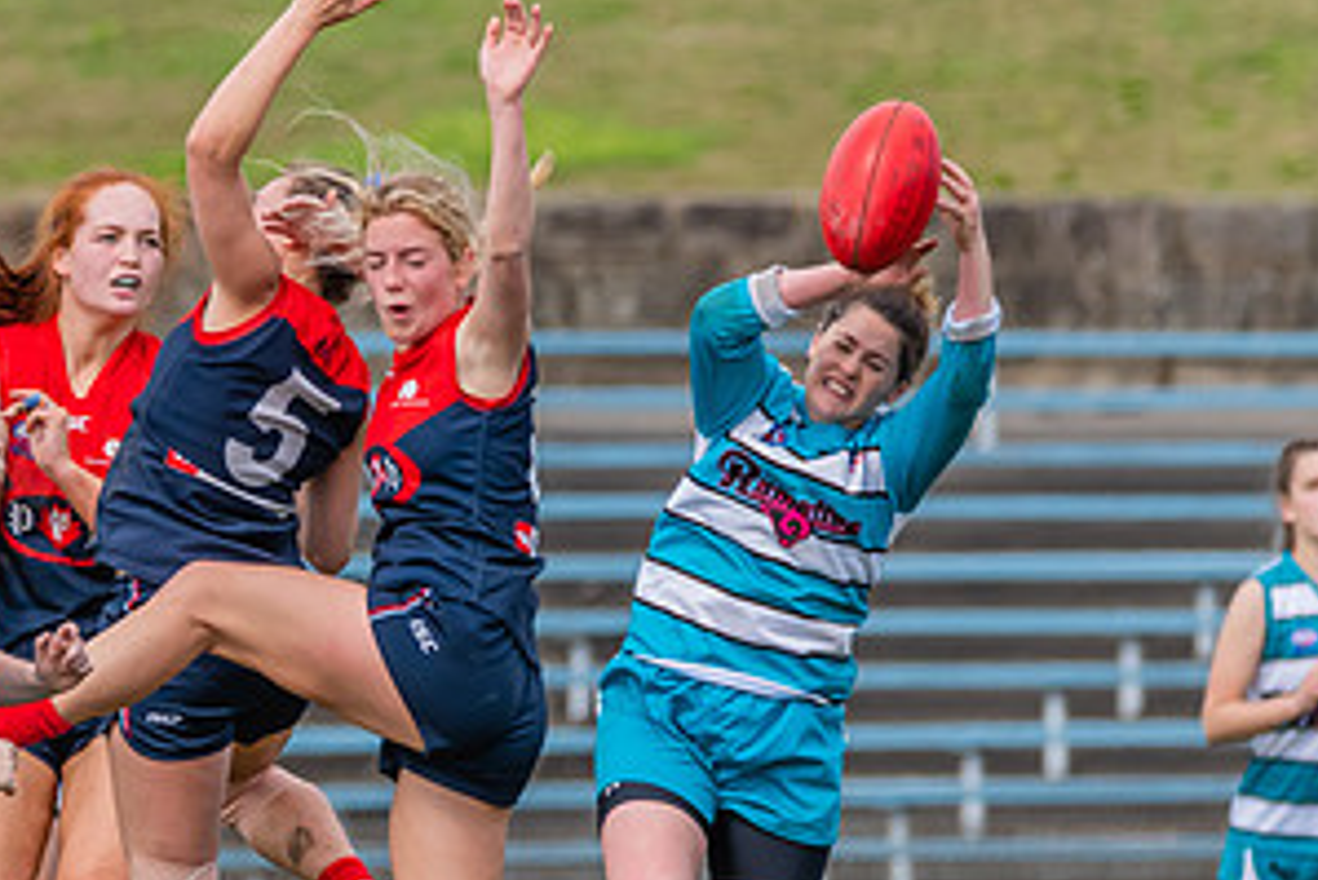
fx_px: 42744
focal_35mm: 1167
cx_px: 193
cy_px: 780
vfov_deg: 1.2
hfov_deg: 1.8
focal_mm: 400
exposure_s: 1/1600
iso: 800
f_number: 6
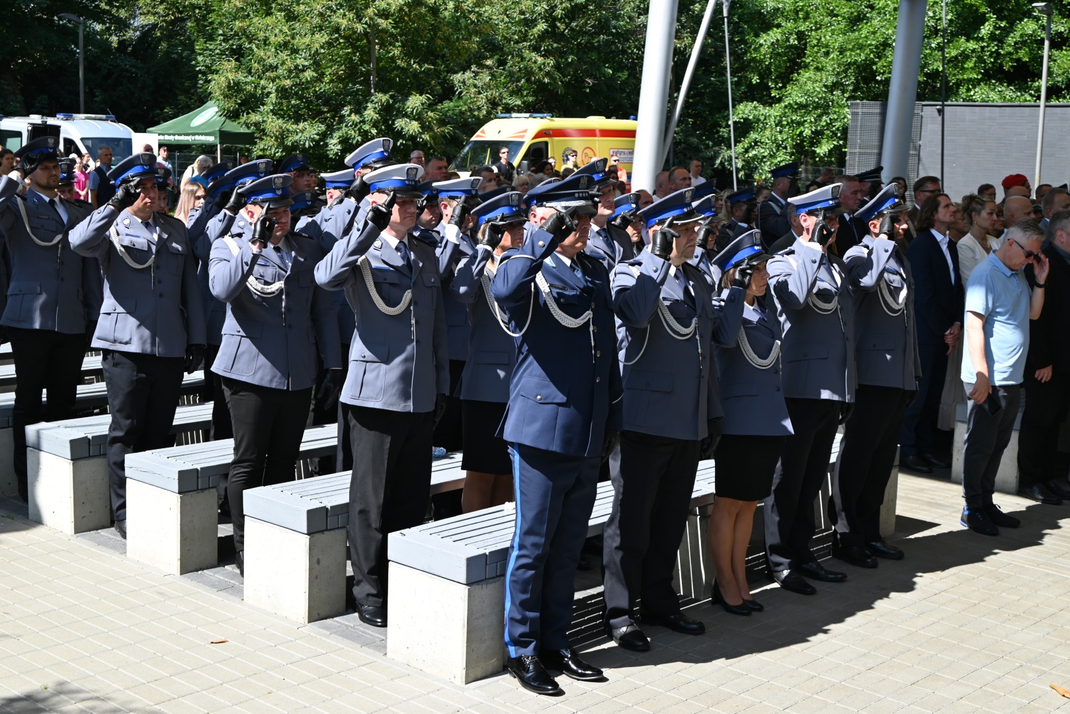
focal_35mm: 50
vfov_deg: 27.0
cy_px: 357
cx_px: 535
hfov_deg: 39.6
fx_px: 1487
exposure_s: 1/250
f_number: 6.3
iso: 140
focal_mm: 50
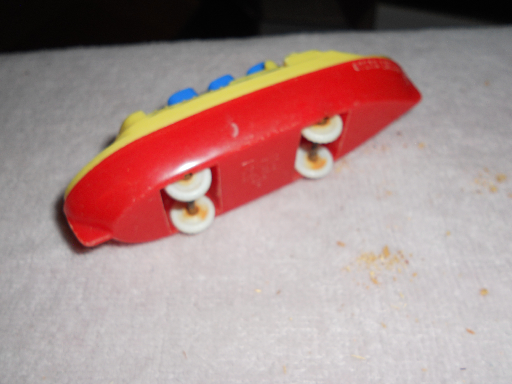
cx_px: 256
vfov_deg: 44.2
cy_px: 192
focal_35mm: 32
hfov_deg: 56.8
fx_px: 473
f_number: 8.8
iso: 80
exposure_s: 1/25
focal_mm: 5.8
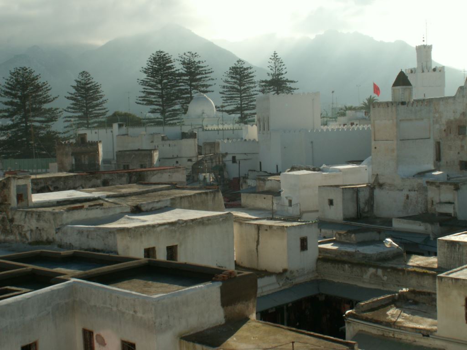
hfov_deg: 36.2
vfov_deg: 27.5
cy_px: 175
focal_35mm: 53
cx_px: 234
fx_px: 715
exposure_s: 1/200
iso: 50
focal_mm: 8.87
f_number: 8
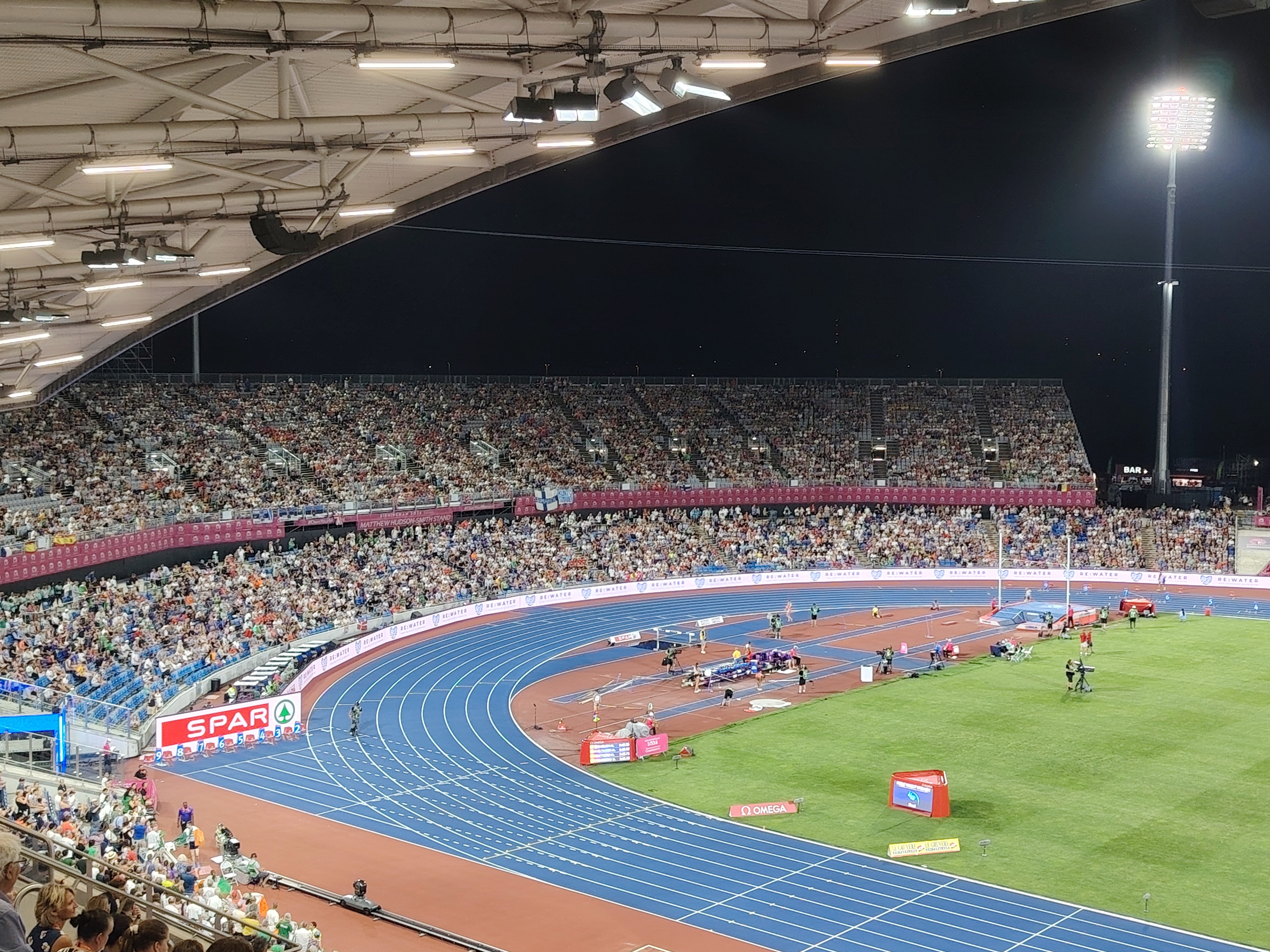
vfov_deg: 33.6
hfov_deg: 43.9
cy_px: 476
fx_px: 1578
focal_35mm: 43
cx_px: 635
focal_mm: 5.25
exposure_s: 1/50
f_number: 1.75
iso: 253
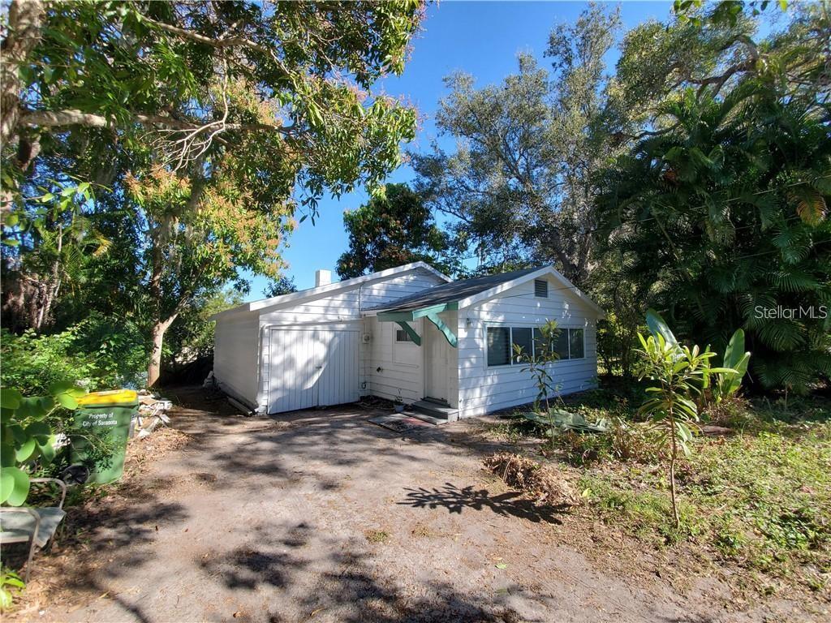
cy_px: 312
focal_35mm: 13
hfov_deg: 106.2
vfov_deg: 89.9
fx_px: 312
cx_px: 416
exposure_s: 1/501
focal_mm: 1.8
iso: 50
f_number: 2.2
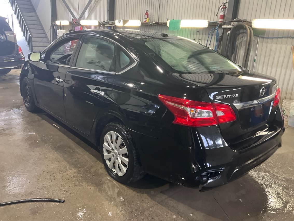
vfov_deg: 48.2
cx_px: 147
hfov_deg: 61.7
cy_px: 110
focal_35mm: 29
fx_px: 246
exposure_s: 1/60
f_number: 1.8
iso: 125
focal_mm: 3
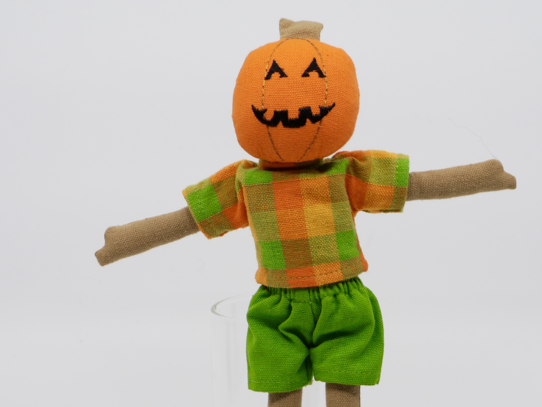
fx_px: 5872
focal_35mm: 375
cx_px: 292
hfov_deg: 5.3
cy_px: 285
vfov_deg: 4.0
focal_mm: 117
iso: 250
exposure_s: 1/250
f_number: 5.3
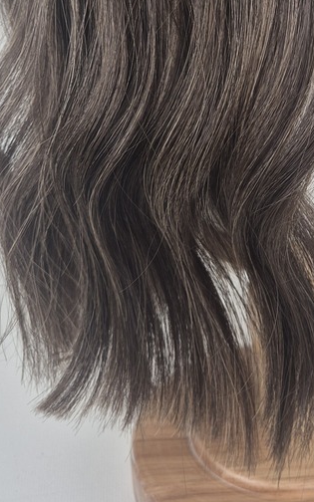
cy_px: 81
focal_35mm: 58
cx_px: 245
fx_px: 794
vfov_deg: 33.8
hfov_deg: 22.1
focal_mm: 5.4
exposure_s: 1/100
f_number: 1.8
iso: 40
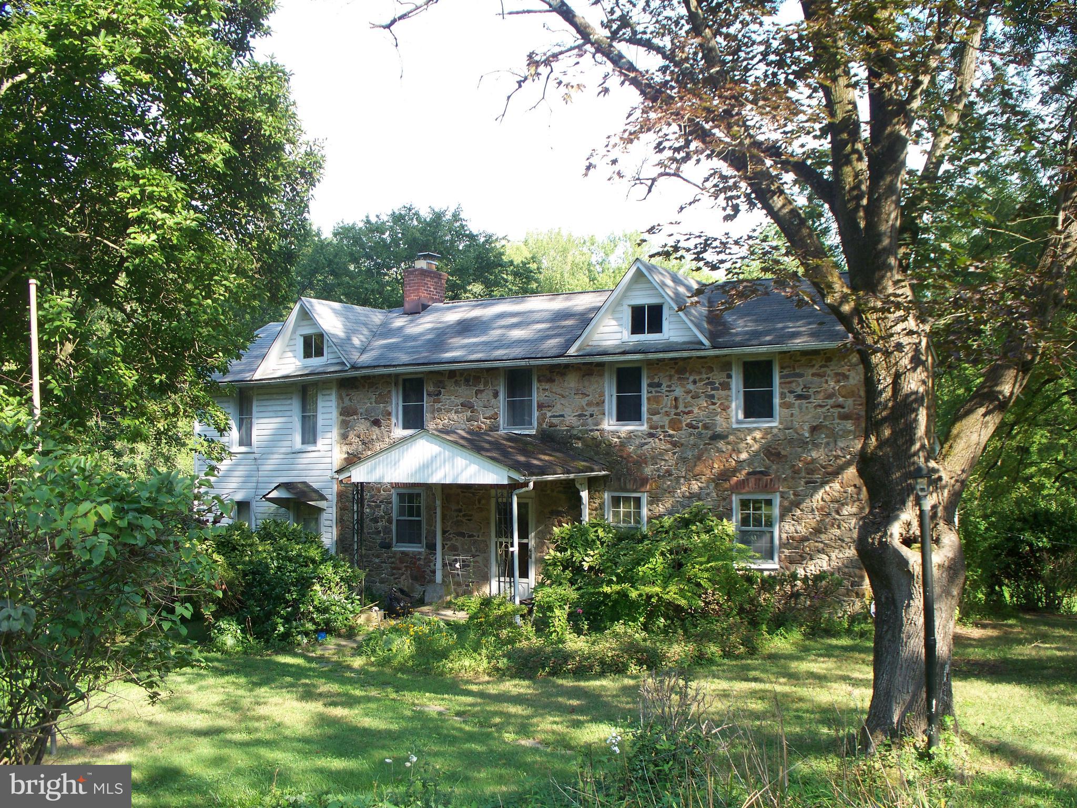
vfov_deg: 39.7
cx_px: 538
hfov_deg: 51.4
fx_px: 1120
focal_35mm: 36
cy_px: 404
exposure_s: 1/160
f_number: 2.8
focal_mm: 7.54
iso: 64
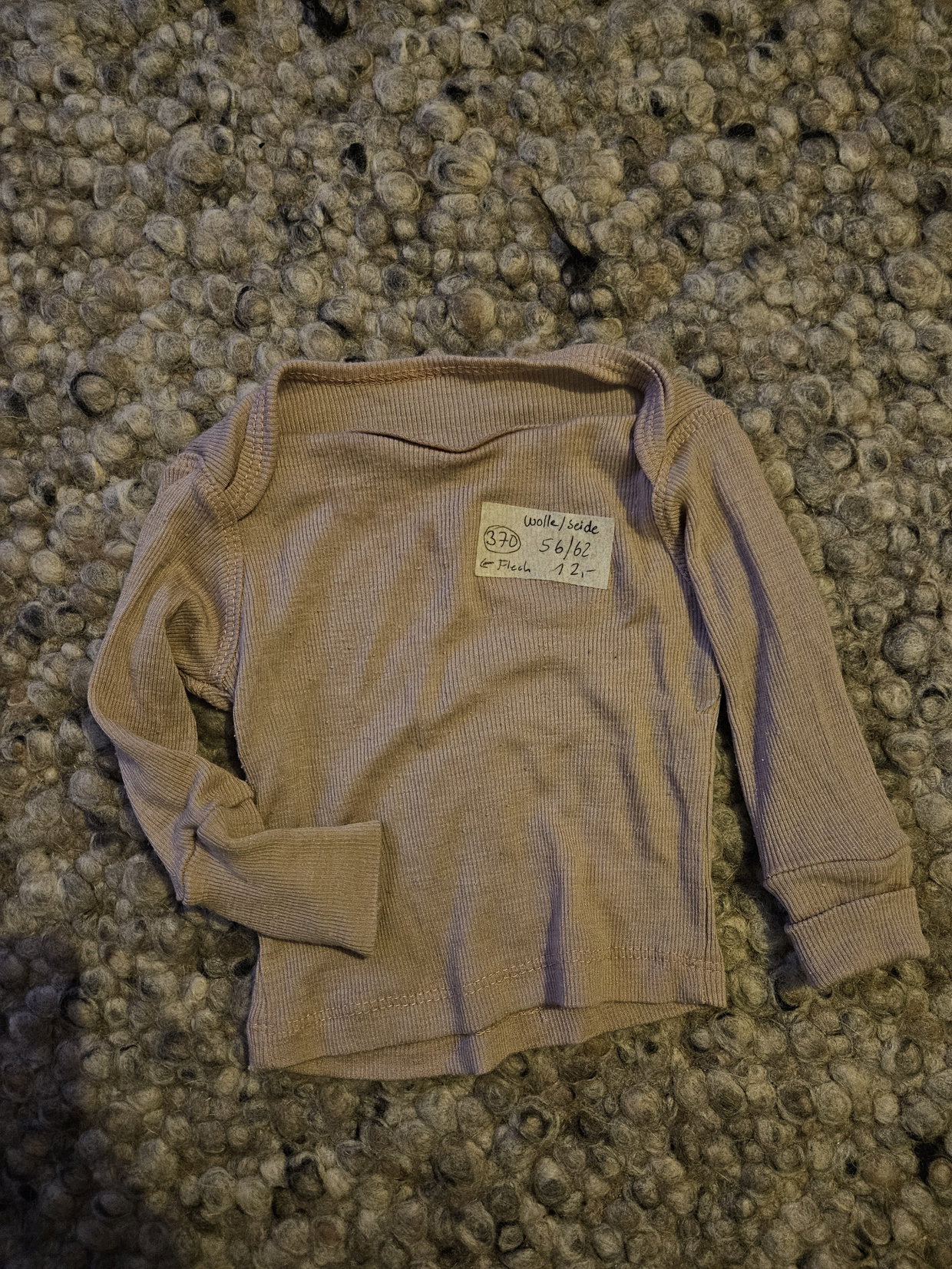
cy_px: 634
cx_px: 476
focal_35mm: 23
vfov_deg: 73.9
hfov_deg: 58.9
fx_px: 843
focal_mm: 5.4
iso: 800
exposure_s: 1/25.1
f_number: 1.8
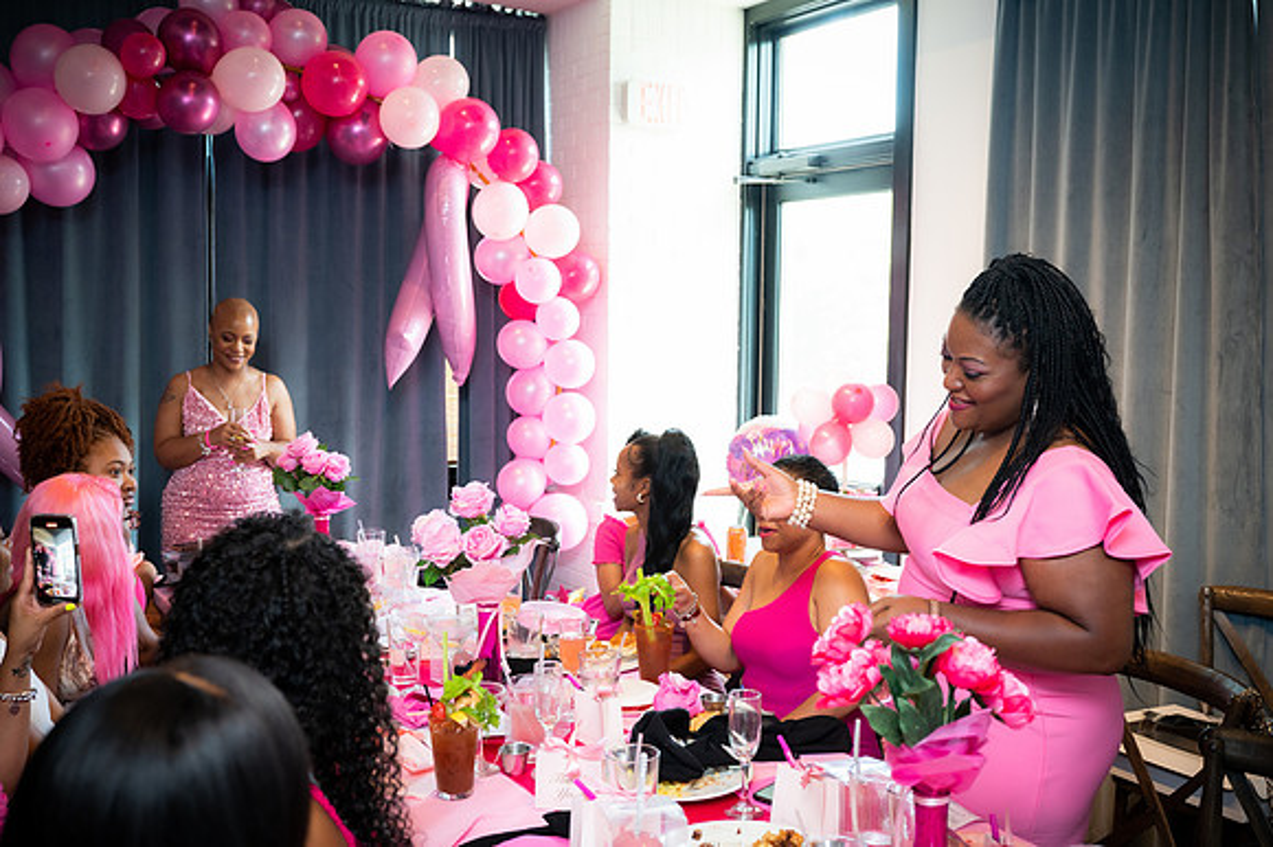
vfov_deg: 35.9
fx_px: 1308
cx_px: 636
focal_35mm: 37
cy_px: 424
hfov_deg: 51.9
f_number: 4
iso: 1600
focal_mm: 37
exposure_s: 1/200
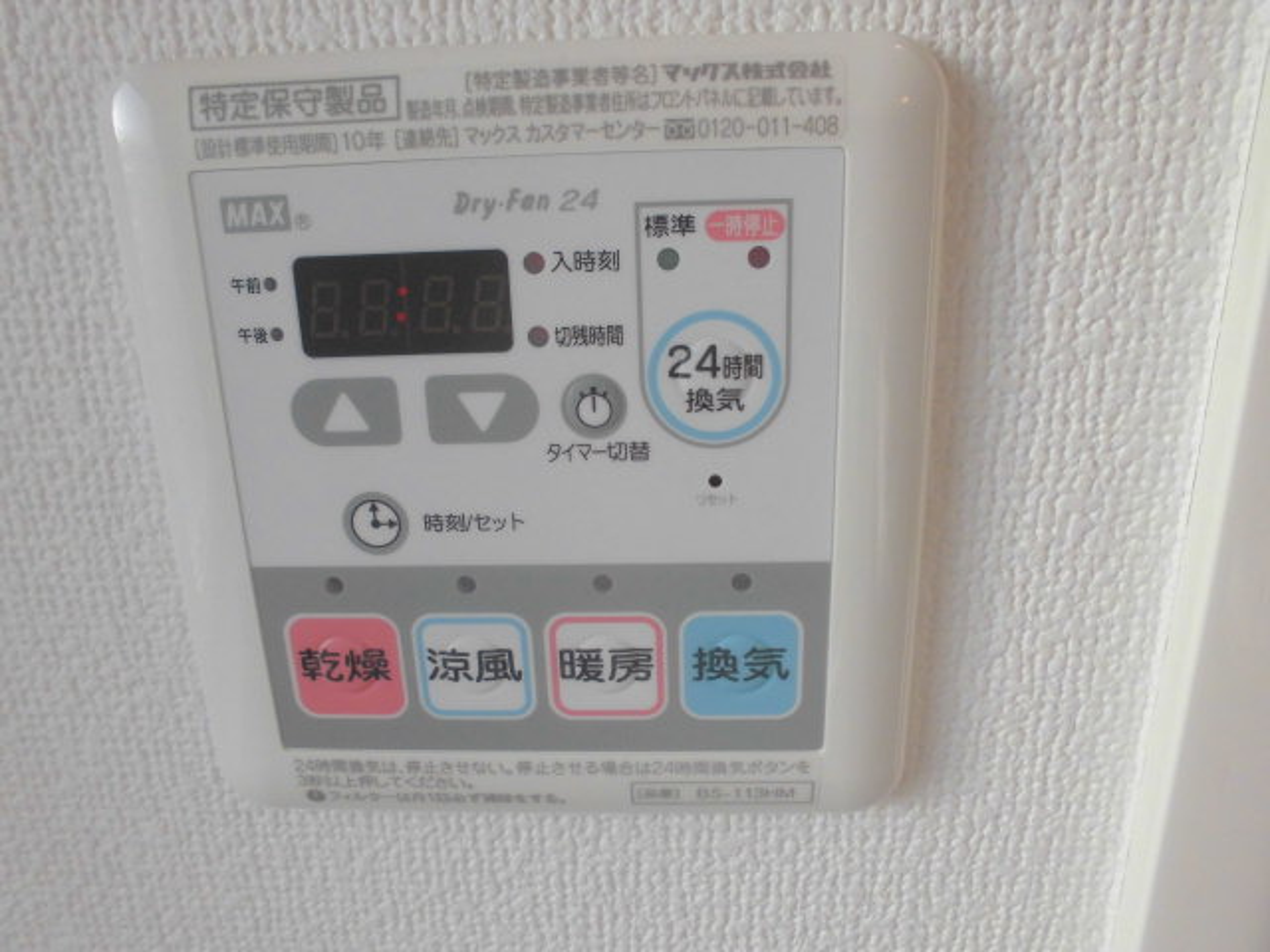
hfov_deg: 67.3
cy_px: 476
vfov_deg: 53.1
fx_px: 954
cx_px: 635
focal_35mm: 26
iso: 100
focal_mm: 4.6
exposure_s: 1/125
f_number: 3.5
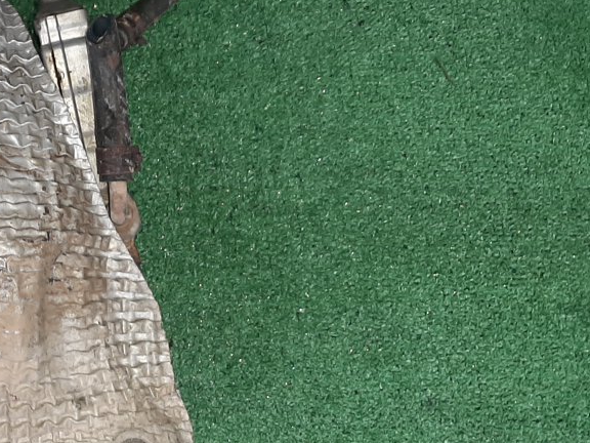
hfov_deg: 27.5
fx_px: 1108
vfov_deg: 22.6
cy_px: 219
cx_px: -47
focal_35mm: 65
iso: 78
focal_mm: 3.93
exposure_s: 1/50
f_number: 1.7
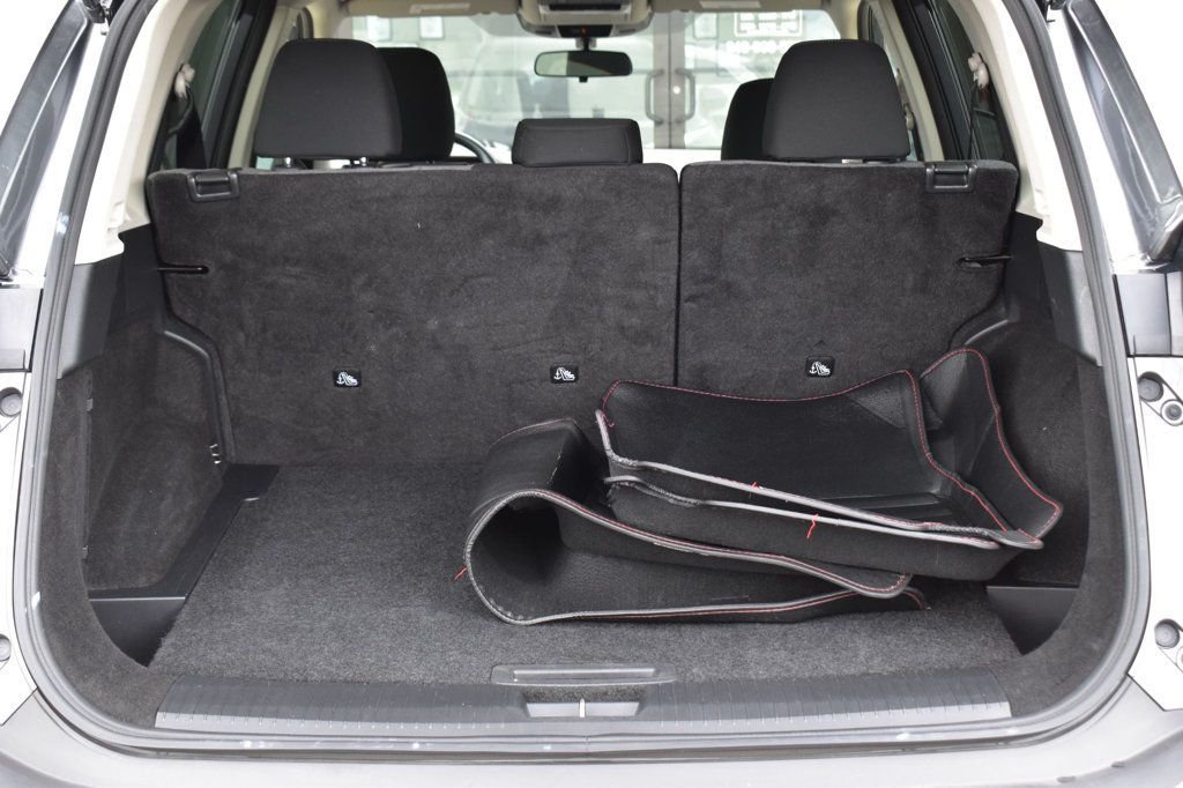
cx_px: 592
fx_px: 1872
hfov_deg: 35.1
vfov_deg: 23.8
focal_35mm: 57
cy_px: 394
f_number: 8
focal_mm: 38
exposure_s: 1/50
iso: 400
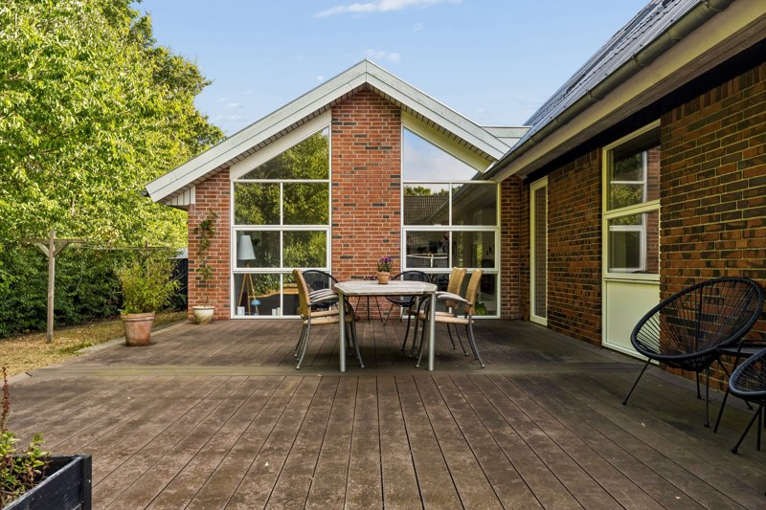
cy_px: 255
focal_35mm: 27
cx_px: 383
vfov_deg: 47.9
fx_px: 574
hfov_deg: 67.4
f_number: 8
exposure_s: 1/250
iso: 250
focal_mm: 18
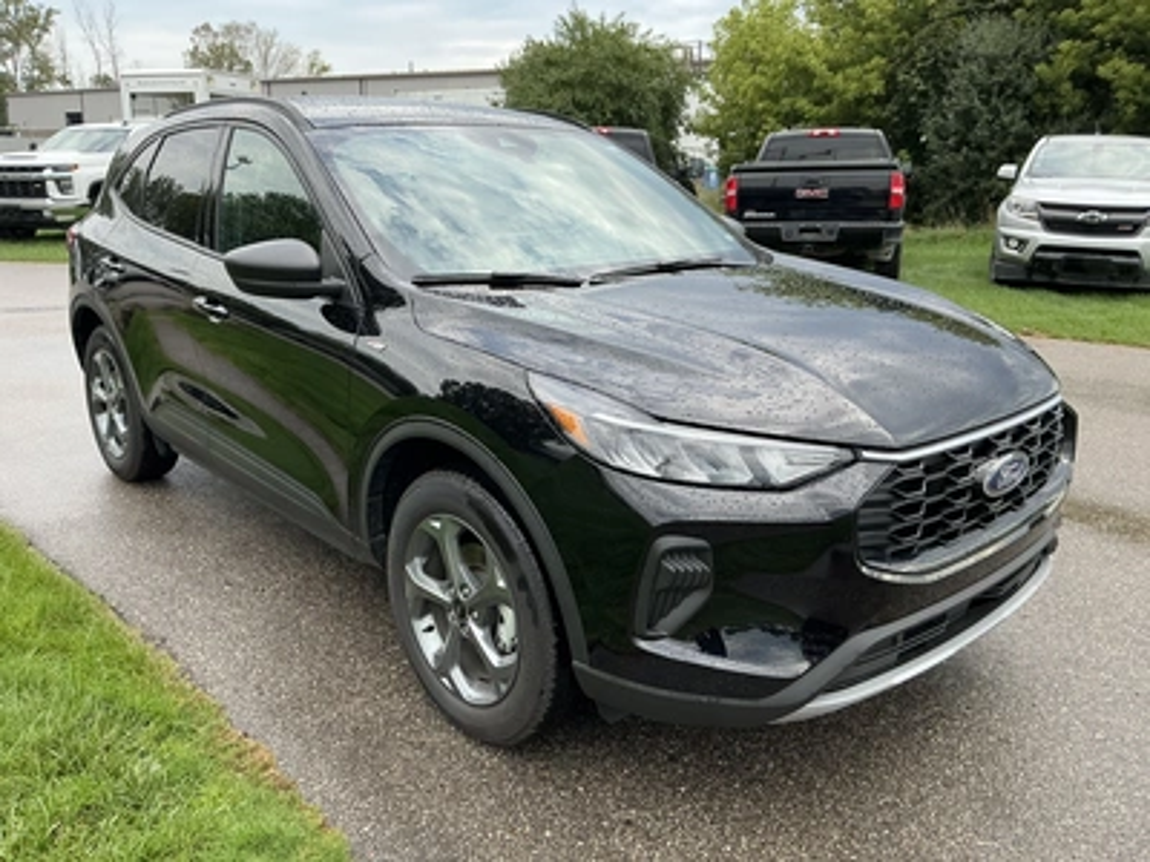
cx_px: 575
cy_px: 431
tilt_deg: -17.5
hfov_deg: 63.4
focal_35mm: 28
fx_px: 930
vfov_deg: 49.7
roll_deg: -1.5
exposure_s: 1/389
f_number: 1.8
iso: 25
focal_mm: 3
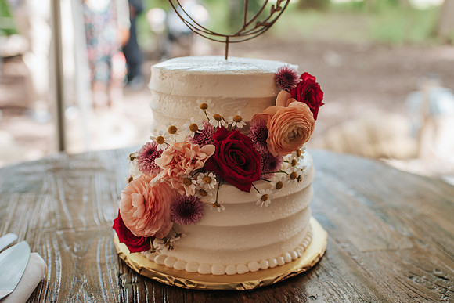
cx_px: 252
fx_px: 505
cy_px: 151
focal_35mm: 40
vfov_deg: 33.4
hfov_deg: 48.4
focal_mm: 35
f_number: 2.8
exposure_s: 1/125
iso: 140
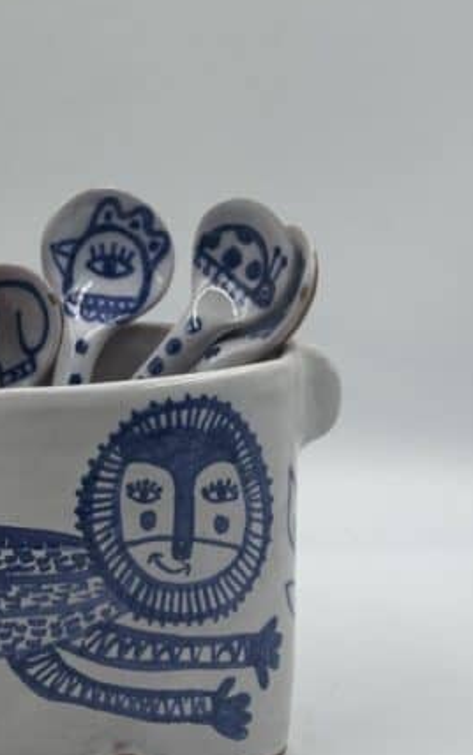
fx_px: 1957
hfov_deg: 13.6
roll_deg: -1.0
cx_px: 12
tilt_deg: -11.2
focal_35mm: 95
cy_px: 372
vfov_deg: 21.8
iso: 64
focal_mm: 6.86
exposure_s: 1/458
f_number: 1.78
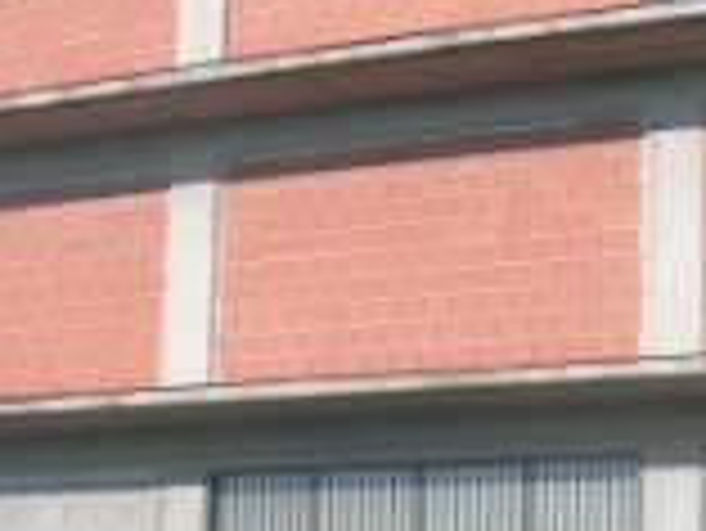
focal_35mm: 100
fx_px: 2041
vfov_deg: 14.6
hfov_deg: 19.6
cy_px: 513
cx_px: 423
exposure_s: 1/464
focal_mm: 5.4
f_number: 4.8
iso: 50
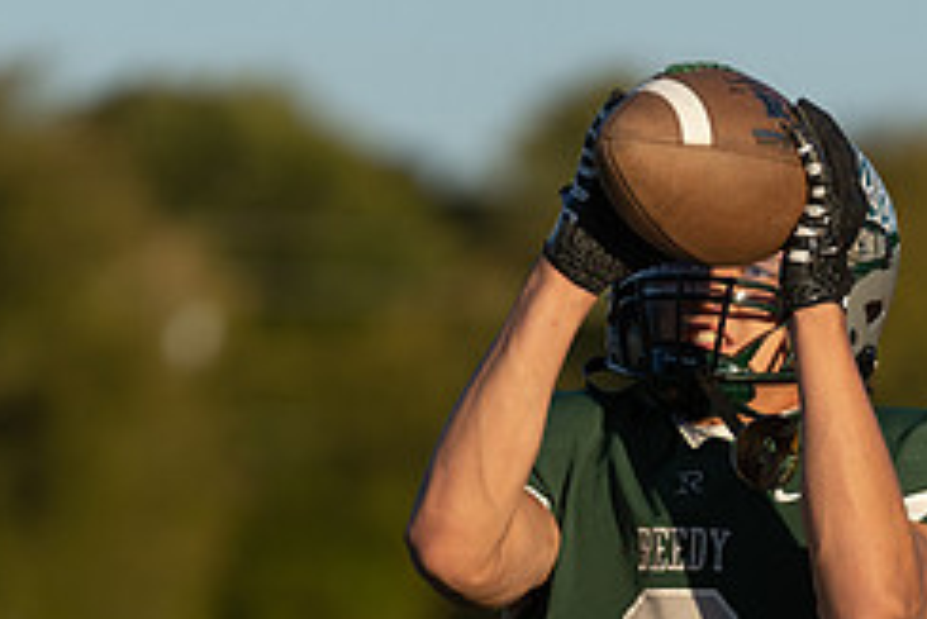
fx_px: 14325
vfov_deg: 2.5
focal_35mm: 556
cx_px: 539
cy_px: 842
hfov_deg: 3.7
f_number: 2.8
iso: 100
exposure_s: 1/2000
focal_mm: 200
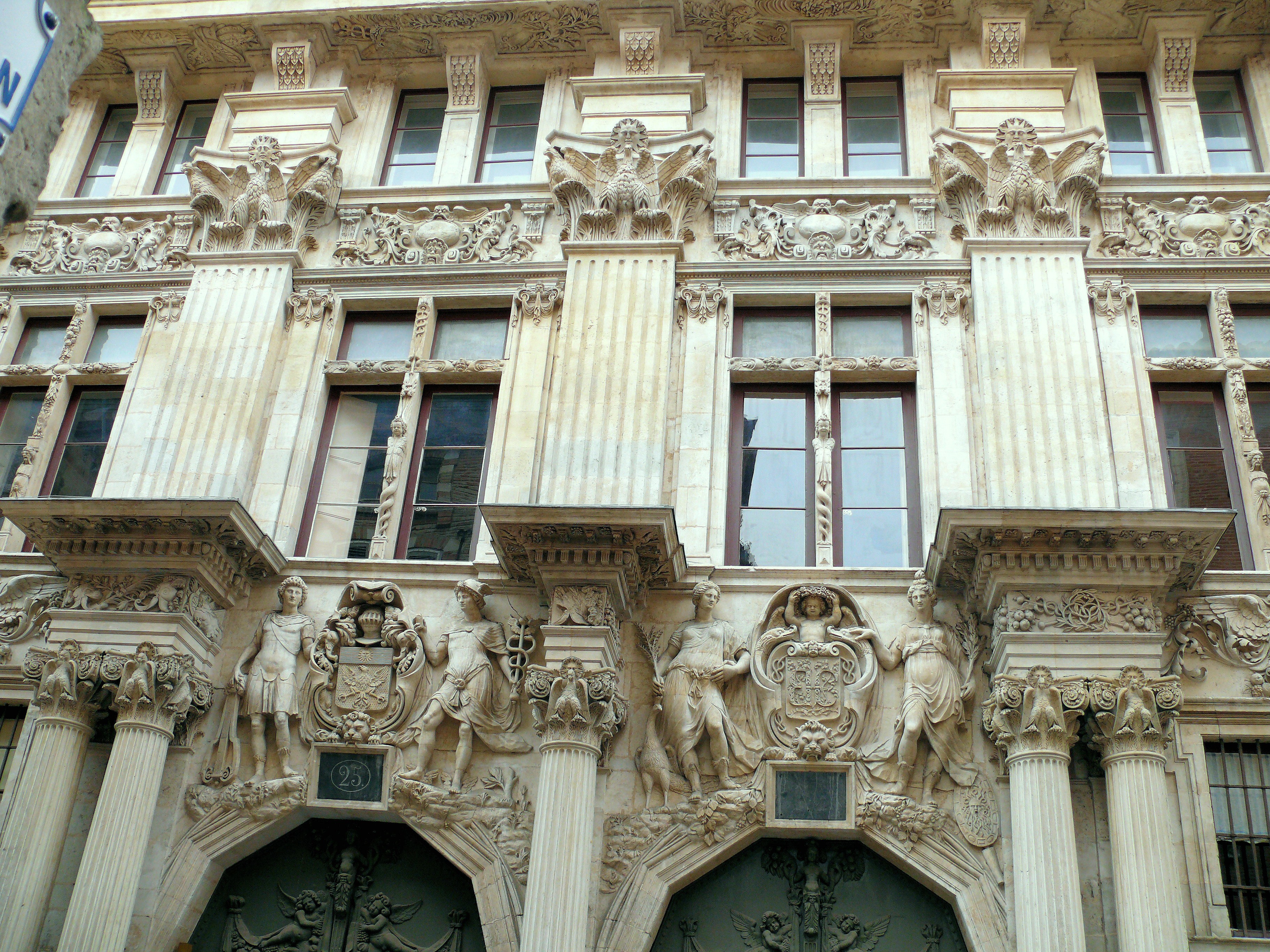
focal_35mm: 35
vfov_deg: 40.7
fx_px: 1284
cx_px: 635
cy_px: 476
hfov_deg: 52.6
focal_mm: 7.5
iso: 100
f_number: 2.8
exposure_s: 1/100
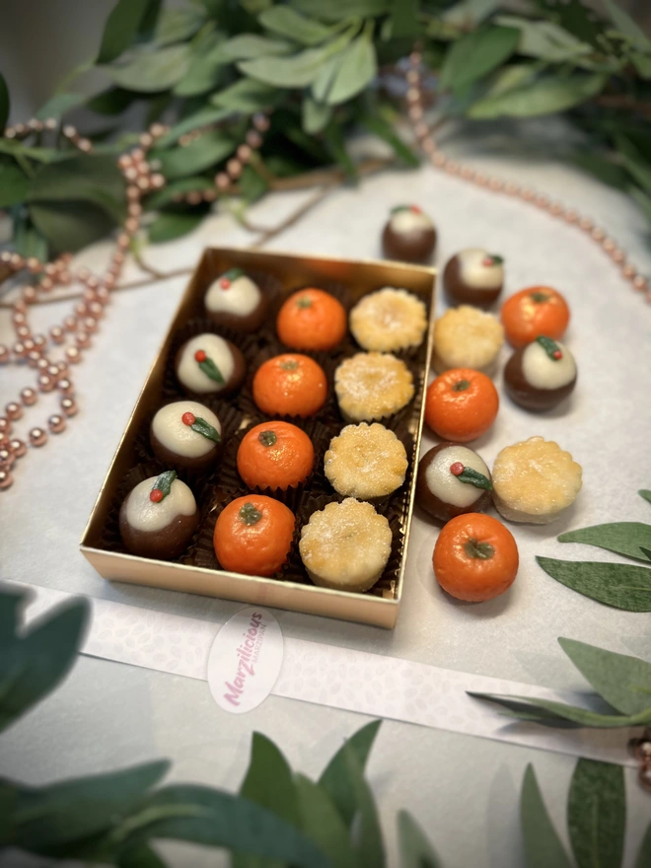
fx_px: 602
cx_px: 326
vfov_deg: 71.6
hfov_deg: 56.8
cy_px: 434
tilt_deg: -55.8
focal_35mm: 24
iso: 125
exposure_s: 1/100
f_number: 1.78
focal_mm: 6.86
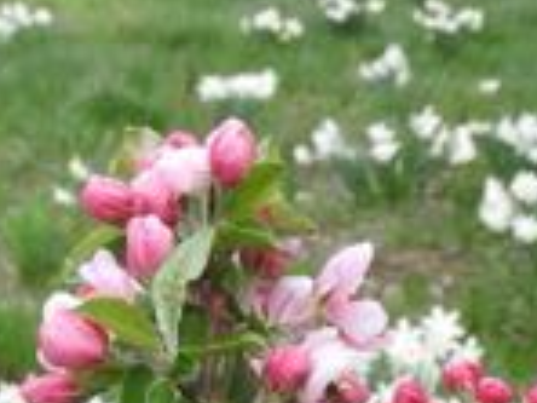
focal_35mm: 122
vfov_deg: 11.9
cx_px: 80
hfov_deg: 16.0
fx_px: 1893
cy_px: 454
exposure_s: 1/100
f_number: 3.5
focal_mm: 5.4
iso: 100
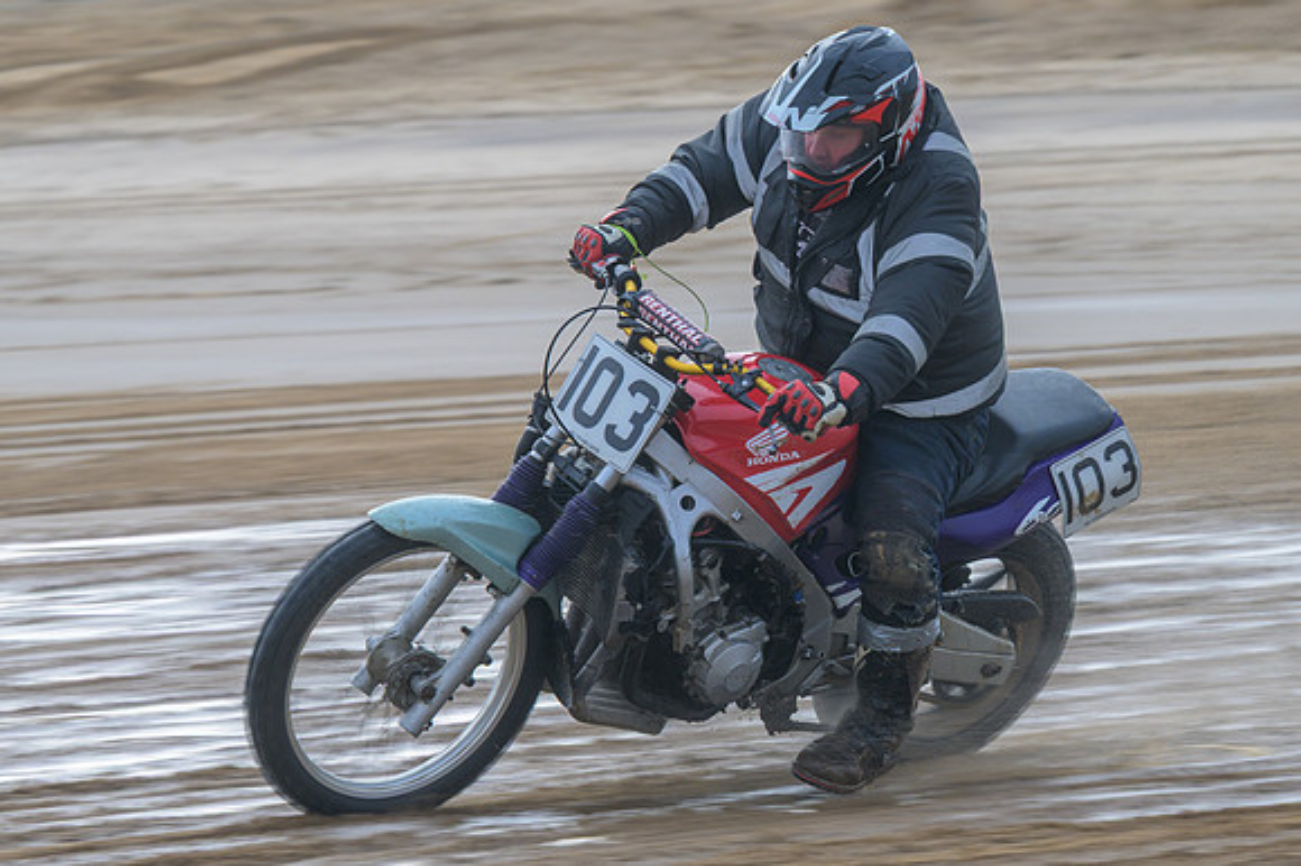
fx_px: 9549
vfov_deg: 5.2
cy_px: 460
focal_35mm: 264
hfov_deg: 7.8
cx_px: 537
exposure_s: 1/200
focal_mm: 150
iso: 140
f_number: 8
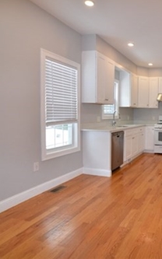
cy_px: 128
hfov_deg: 42.5
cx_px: 155
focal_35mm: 26
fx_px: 182
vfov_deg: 70.9
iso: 280
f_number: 4
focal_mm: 11
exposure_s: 1/60
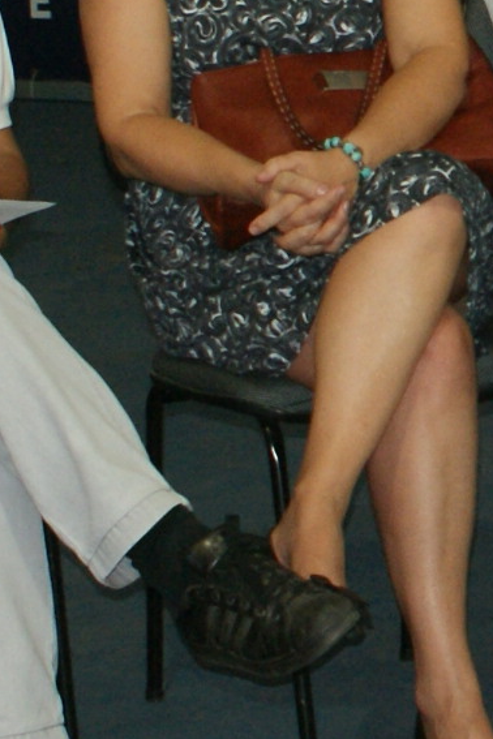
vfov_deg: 7.7
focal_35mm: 269
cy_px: 149
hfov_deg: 5.0
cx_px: 1094
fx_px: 5516
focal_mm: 35
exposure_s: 1/60
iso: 400
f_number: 5.6
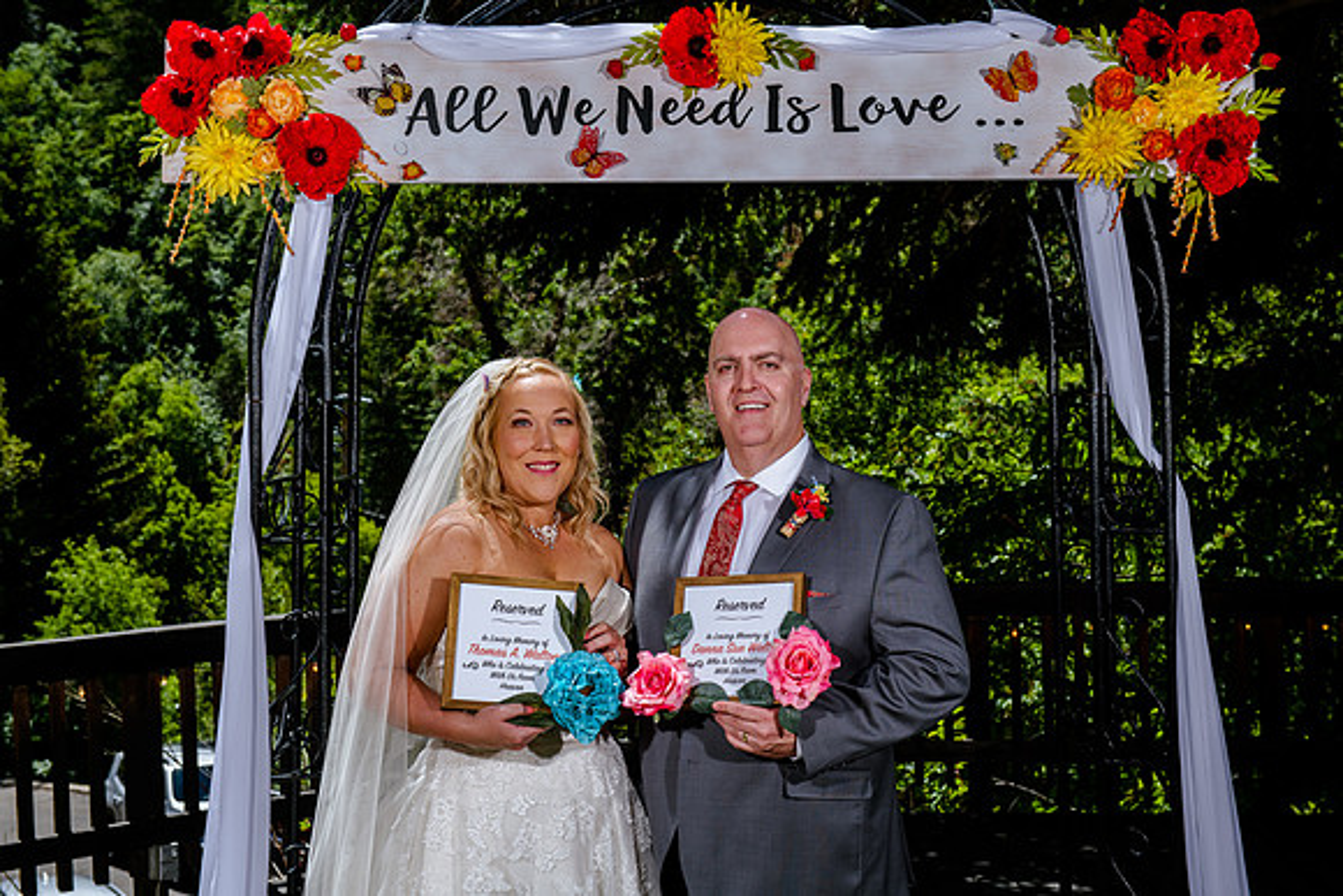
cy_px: 448
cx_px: 672
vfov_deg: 22.5
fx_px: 2257
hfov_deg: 33.1
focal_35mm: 60
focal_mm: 60
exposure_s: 1/400
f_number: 8
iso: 160
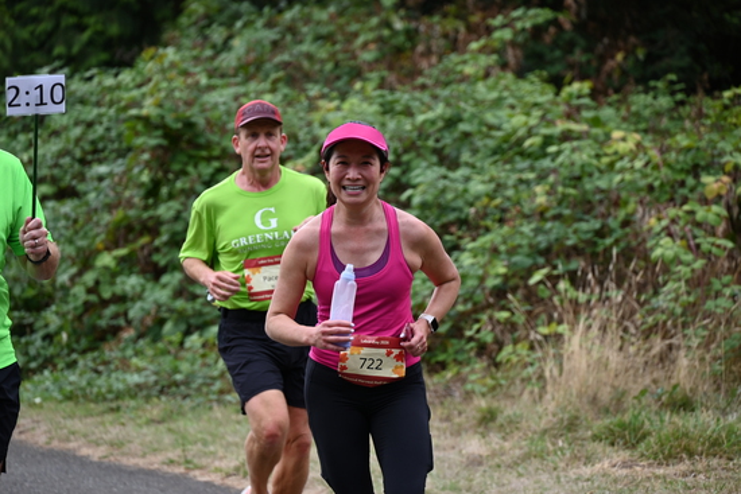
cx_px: 370
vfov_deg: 6.9
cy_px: 247
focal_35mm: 200
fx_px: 4117
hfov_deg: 10.3
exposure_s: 1/400
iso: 400
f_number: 6.3
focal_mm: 200
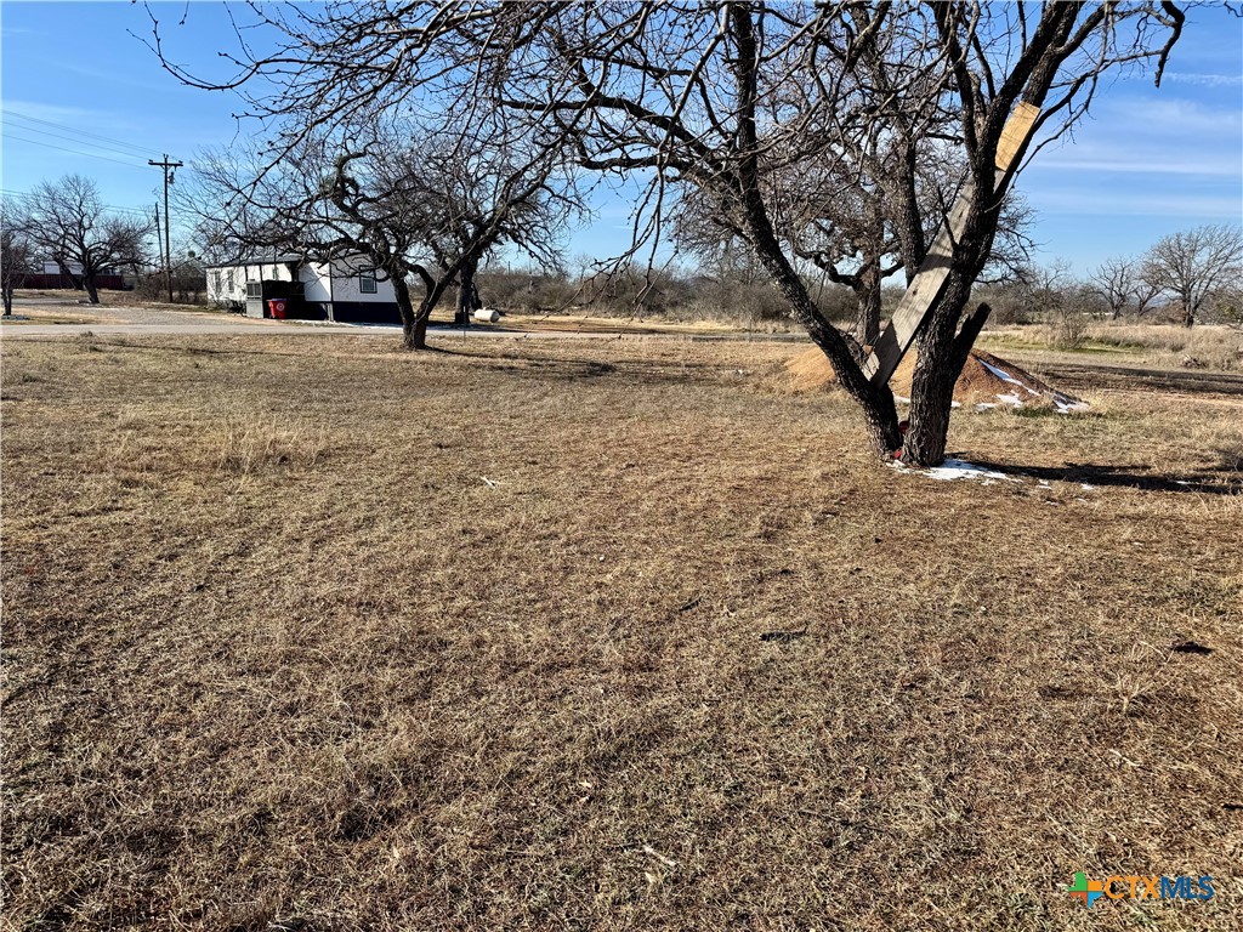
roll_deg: +0.1
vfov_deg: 56.8
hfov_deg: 71.6
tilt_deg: -11.2
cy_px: 466
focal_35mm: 24
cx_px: 622
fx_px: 862
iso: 80
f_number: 1.78
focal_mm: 6.76
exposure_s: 1/3096
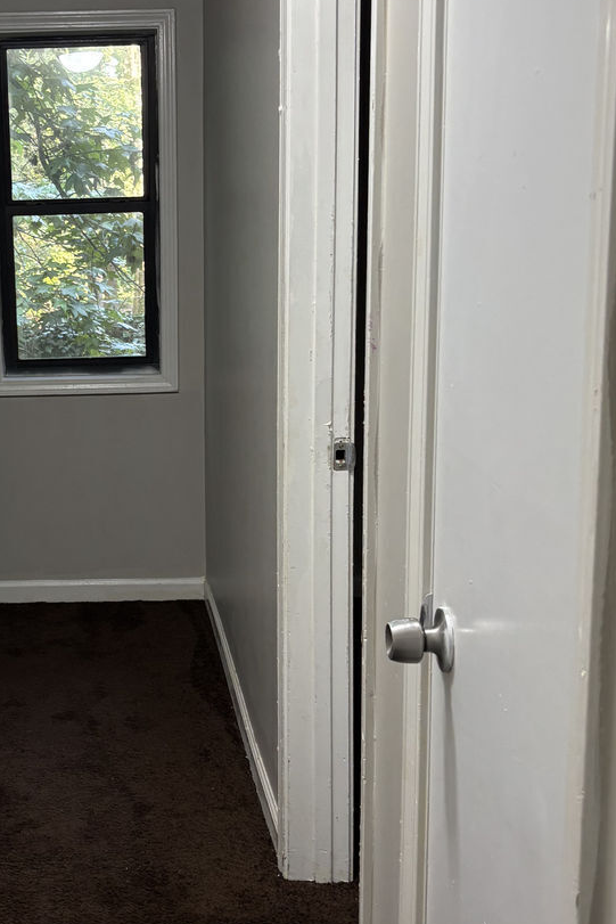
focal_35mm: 50
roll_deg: +0.5
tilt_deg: -10.3
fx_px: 1283
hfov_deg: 26.4
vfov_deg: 39.6
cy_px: 473
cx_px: 102
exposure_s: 1/60
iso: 160
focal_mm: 5.96
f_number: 1.6
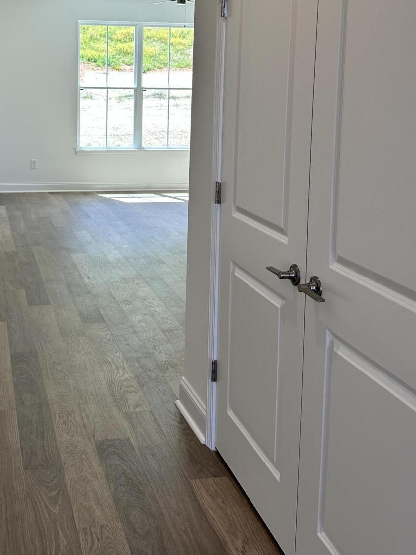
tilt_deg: -6.2
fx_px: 689
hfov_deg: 33.0
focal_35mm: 43
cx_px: 109
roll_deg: -1.4
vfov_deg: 42.9
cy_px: 160
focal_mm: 6.86
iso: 64
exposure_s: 1/177
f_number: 1.78
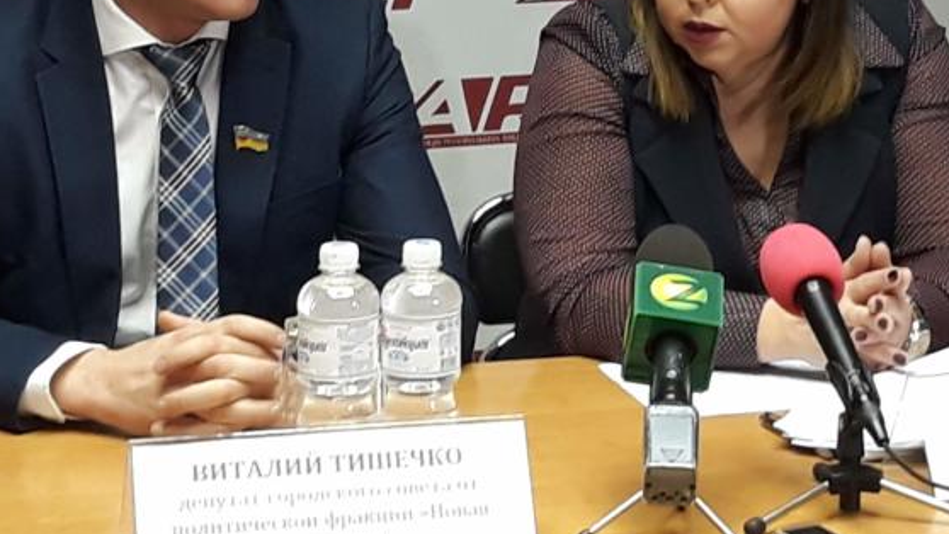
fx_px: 1359
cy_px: -27
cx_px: 745
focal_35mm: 54
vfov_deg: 21.3
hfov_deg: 37.3
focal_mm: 3.71
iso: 125
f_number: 1.7
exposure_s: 1/50
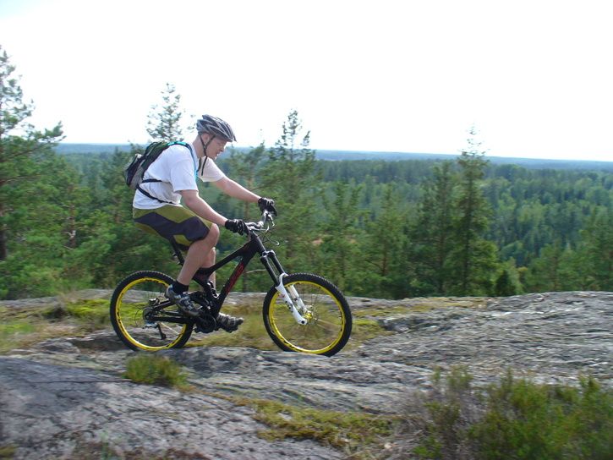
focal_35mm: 37
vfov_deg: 38.7
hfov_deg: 50.1
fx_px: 655
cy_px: 230
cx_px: 306
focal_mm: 6.1
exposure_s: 1/125
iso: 64
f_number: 5.6
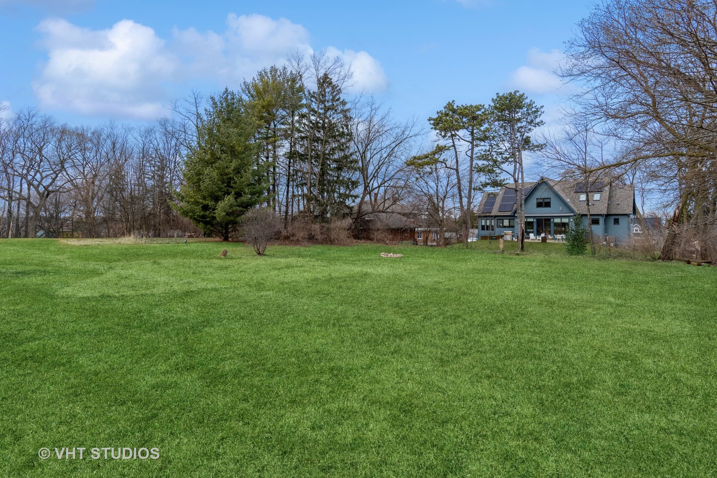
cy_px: 239
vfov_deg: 67.4
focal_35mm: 18
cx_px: 358
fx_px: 358
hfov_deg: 90.0
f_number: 8
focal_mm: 12
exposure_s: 1/400
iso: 250
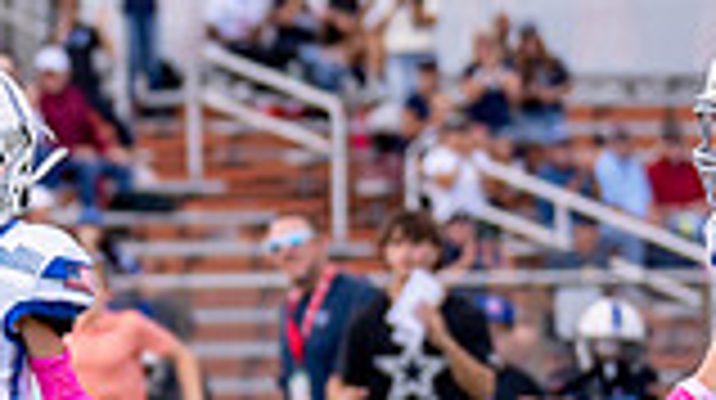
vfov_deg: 2.2
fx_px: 10430
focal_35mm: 550
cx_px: -981
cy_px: 602
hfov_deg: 3.9
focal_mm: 87
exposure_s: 1/3200
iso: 400
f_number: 2.8
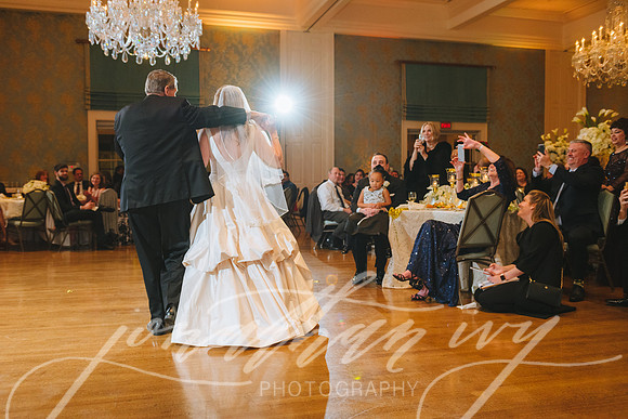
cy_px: 210
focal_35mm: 32
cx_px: 314
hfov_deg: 58.7
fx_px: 558
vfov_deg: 41.1
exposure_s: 1/160
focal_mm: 32
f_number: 3.5
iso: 1250
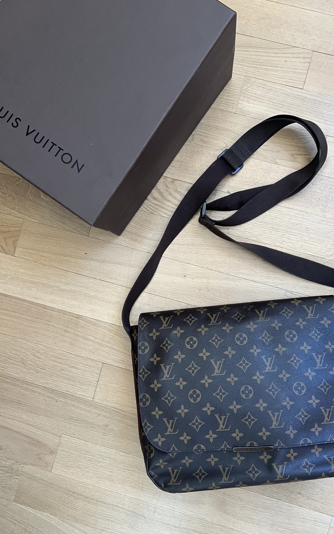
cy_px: 269
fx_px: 408
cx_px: 198
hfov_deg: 44.3
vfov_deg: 66.5
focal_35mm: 28
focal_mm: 5.7
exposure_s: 1/74
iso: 125
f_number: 1.5
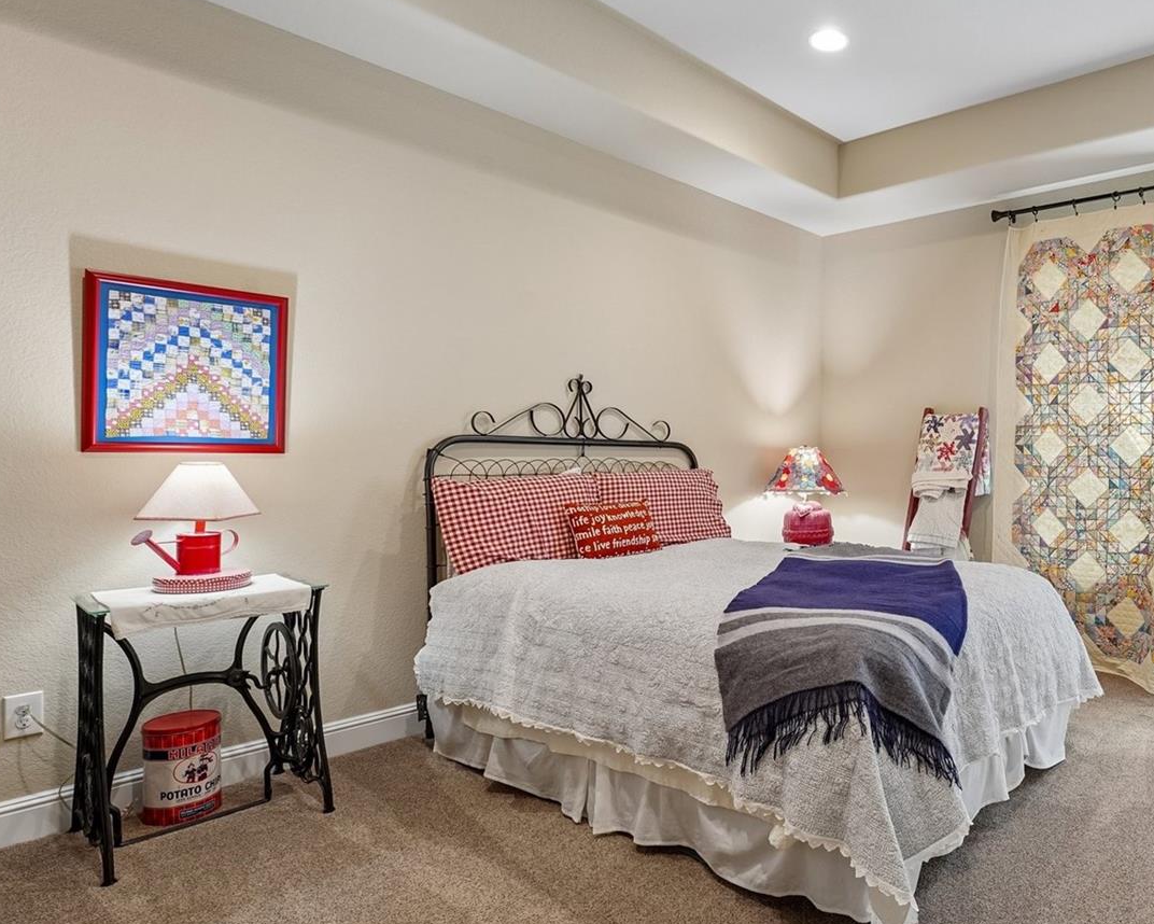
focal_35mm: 22
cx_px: 852
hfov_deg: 70.8
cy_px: 461
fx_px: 746
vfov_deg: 63.5
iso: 400
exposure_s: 1/10
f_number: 8
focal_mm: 15.6
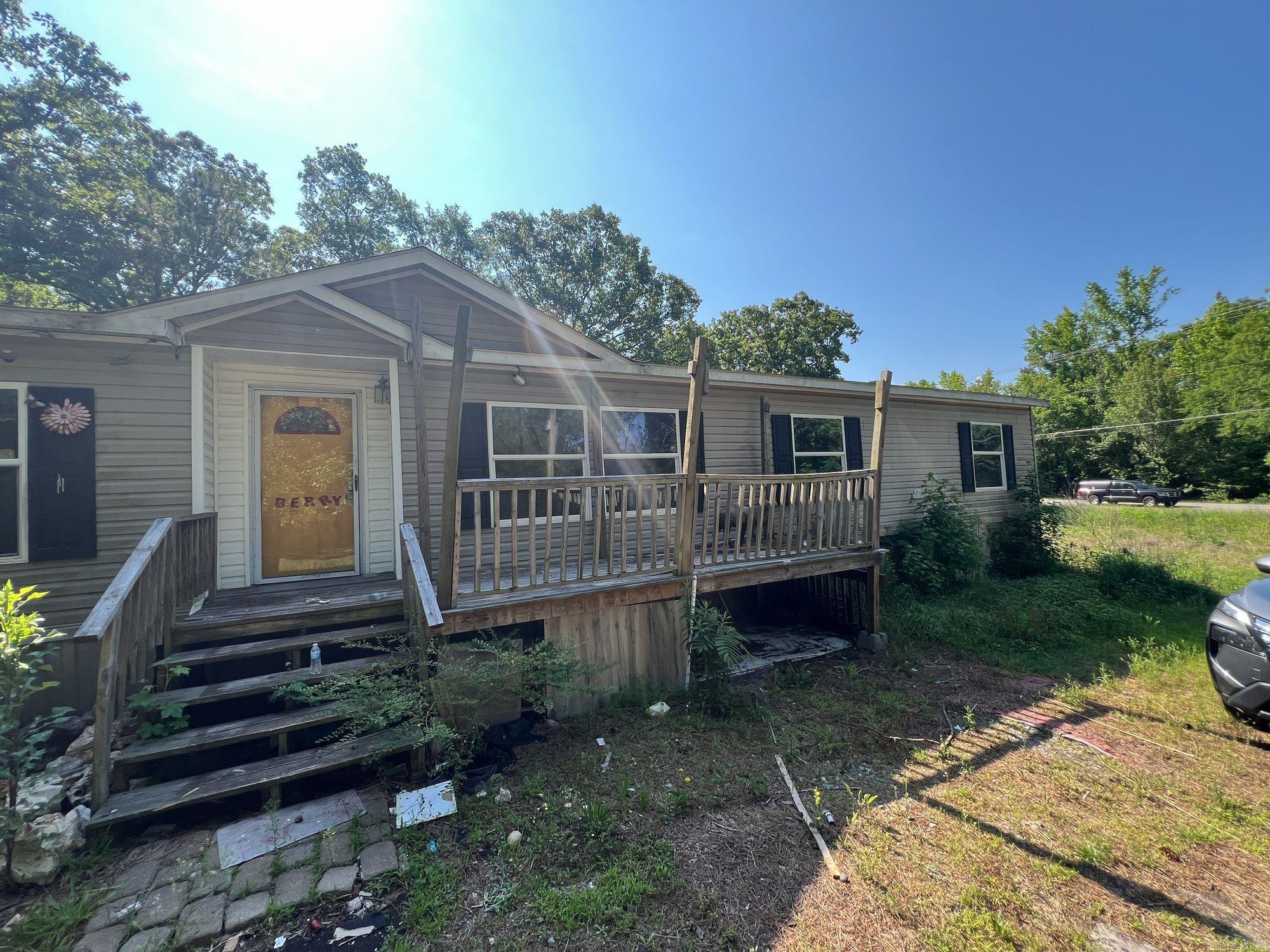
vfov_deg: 89.9
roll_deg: +0.2
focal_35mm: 13
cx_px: 635
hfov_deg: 106.2
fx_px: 477
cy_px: 476
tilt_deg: +2.5
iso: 32
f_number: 1.8
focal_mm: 1.57
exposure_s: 1/342
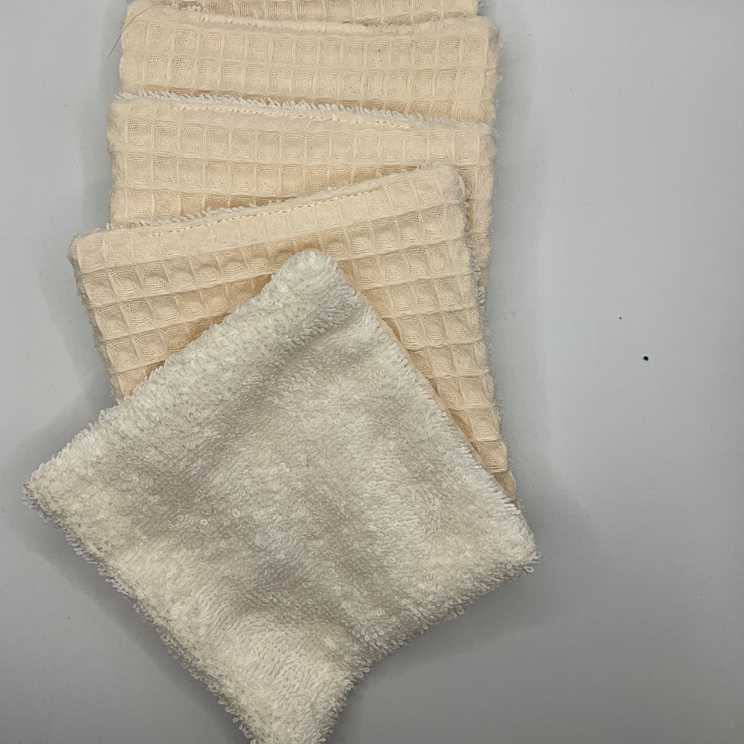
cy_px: 281
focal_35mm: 35
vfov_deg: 46.8
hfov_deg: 47.2
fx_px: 851
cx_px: 380
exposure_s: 1/397
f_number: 1.8
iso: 25
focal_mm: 3
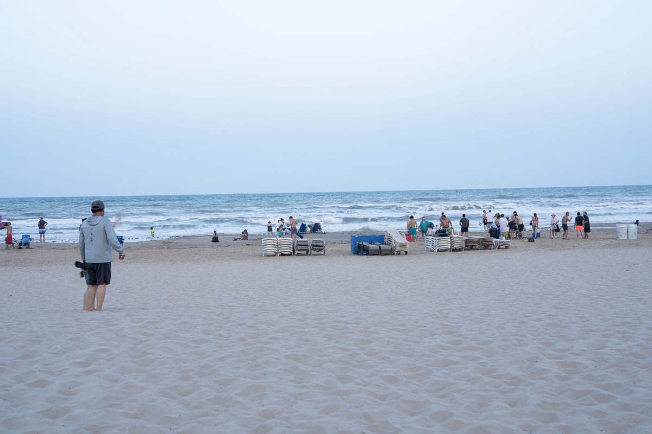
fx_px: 1268
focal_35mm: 70
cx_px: 326
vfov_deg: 19.5
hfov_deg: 28.8
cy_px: 217
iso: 250
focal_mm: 70
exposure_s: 1/10
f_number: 9
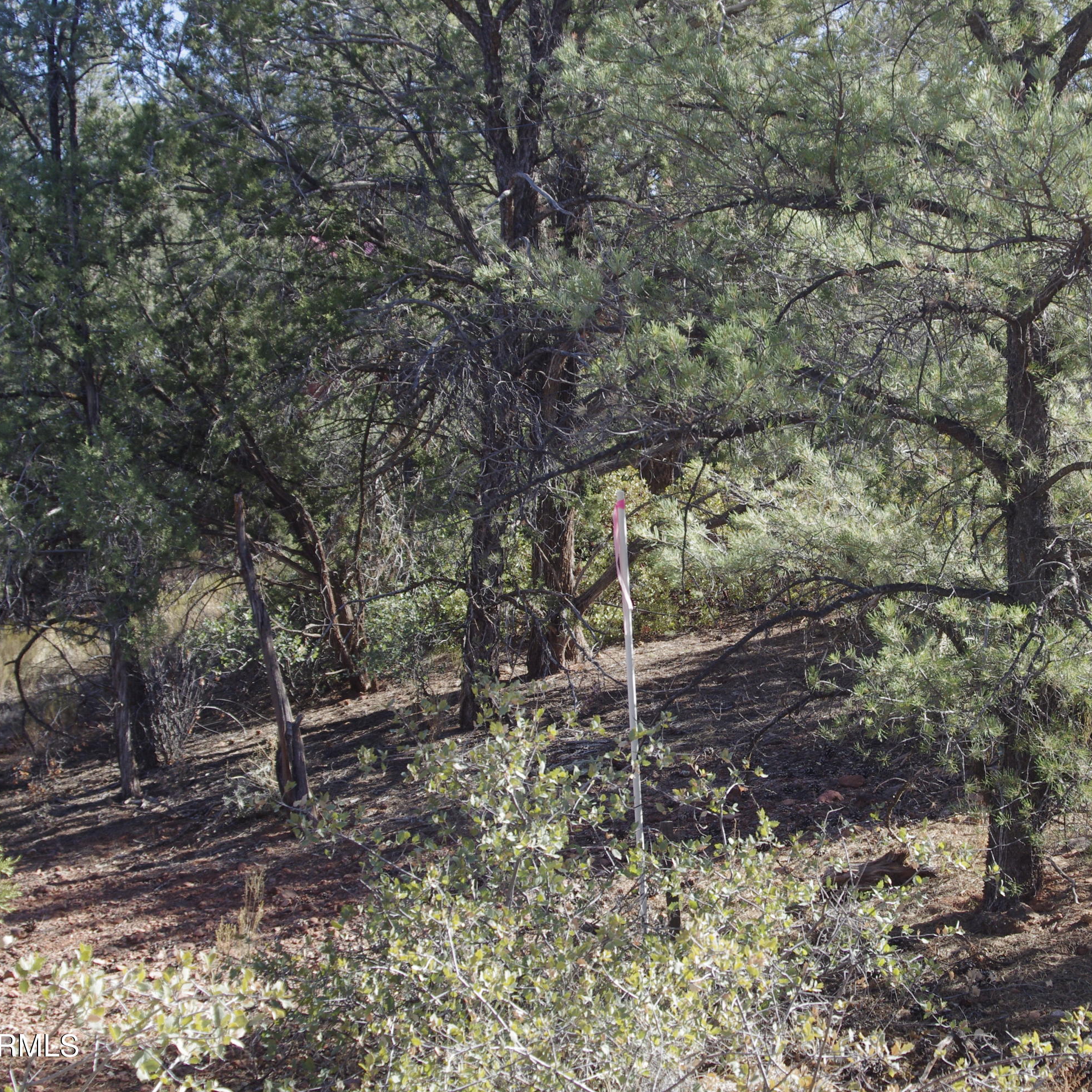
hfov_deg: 31.4
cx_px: 724
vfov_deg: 31.6
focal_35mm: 54
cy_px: 545
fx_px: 1927
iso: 640
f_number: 5.6
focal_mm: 28
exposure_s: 1/125
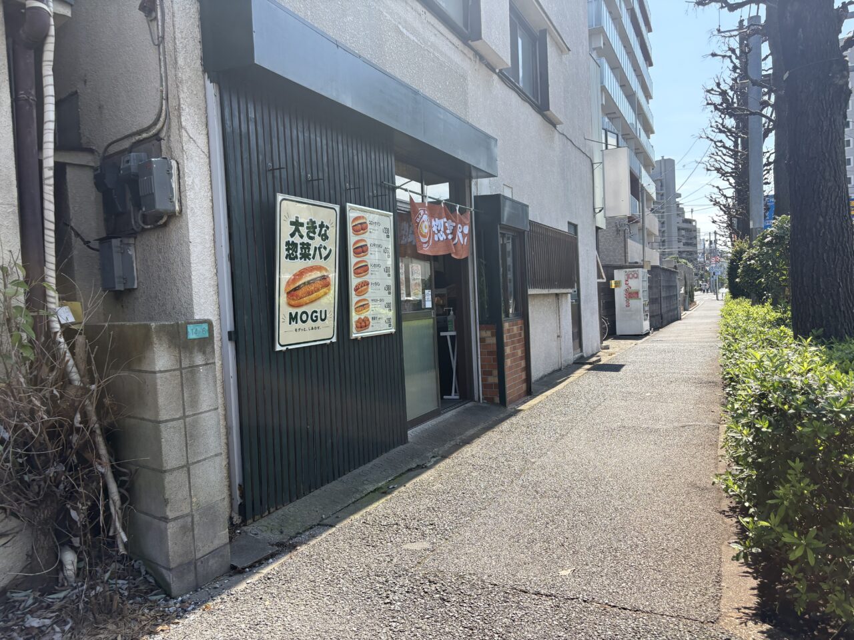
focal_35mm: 26
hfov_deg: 67.3
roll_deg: +3.9
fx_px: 641
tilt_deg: -2.6
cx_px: 427
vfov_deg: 53.1
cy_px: 320
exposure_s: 1/1484
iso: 50
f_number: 1.6
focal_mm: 5.96
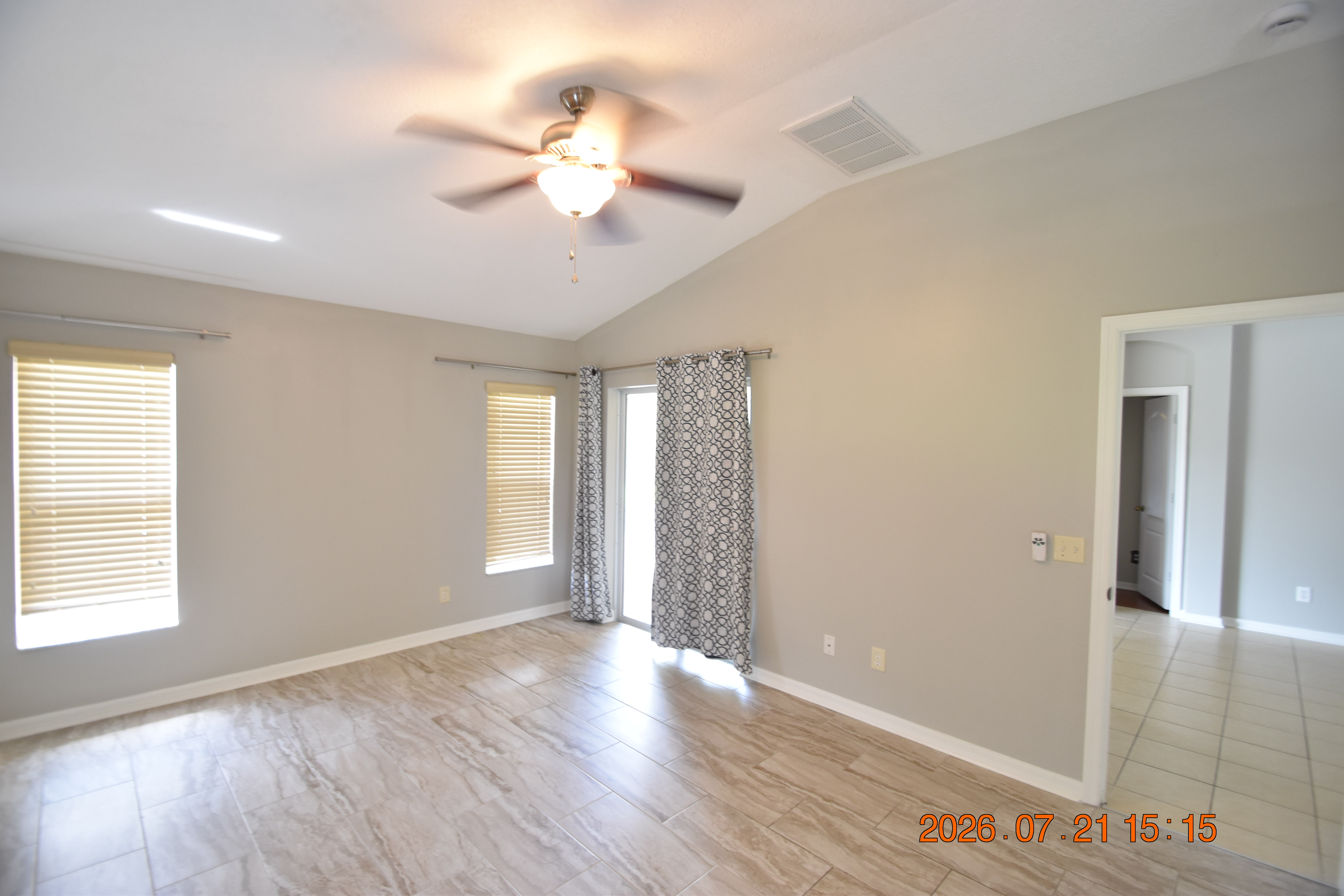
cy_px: 448
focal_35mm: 15
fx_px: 560
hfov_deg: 100.4
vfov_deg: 77.3
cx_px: 672
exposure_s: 1/20
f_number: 3.5
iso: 800
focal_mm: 10
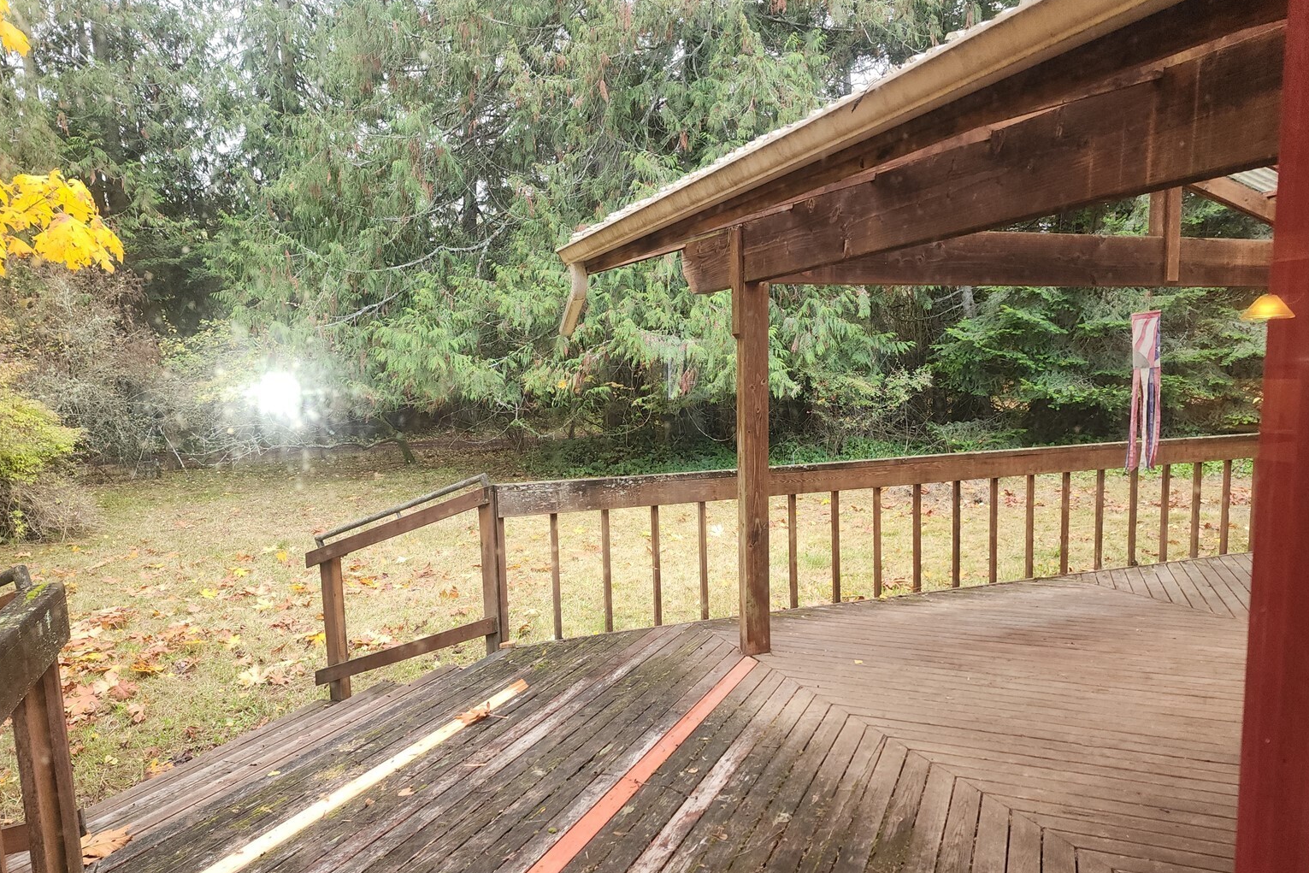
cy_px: 501
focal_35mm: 25
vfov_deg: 51.1
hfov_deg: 71.5
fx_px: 909
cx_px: 644
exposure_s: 1/60
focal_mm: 6.4
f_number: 1.8
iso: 100
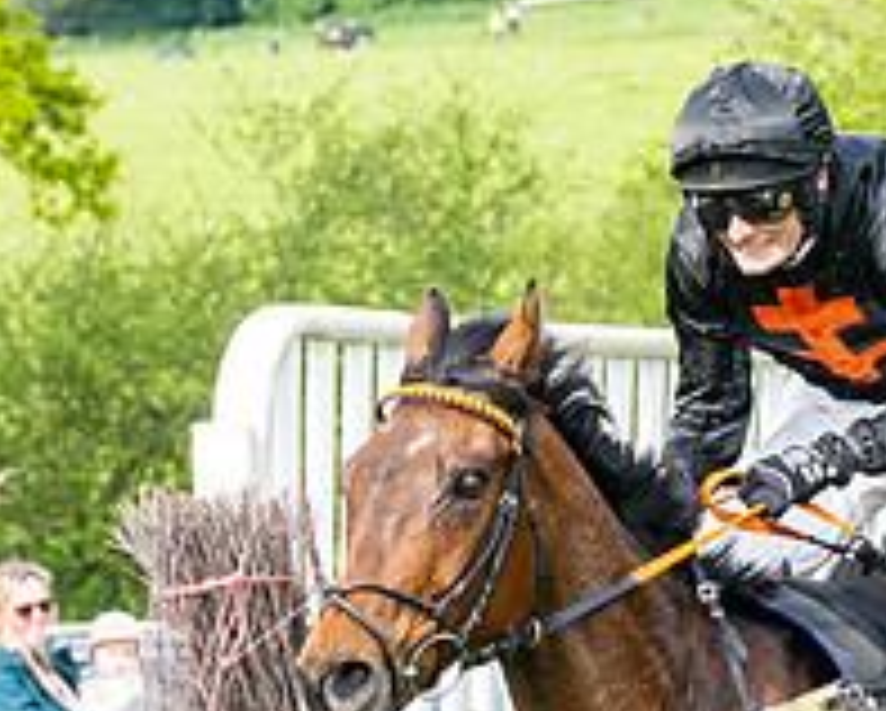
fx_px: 13019
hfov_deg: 3.9
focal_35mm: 496
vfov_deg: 3.1
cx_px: 795
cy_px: 630
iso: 400
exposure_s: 1/1000
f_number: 5.6
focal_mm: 70
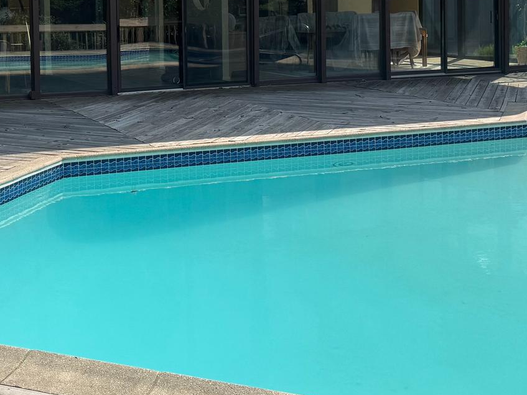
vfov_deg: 24.6
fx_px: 883
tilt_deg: -2.6
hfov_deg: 32.1
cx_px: 90
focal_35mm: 58
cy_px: 50
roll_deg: +1.1
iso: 80
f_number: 1.78
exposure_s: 1/3759
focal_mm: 6.76
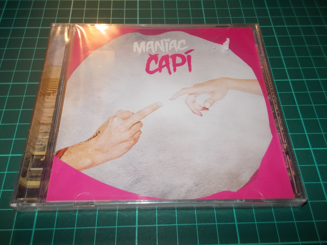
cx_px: 164
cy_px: 122
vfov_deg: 48.2
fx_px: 274
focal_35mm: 29
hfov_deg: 61.7
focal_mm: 4.1
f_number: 3.3
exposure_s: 1/30
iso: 200
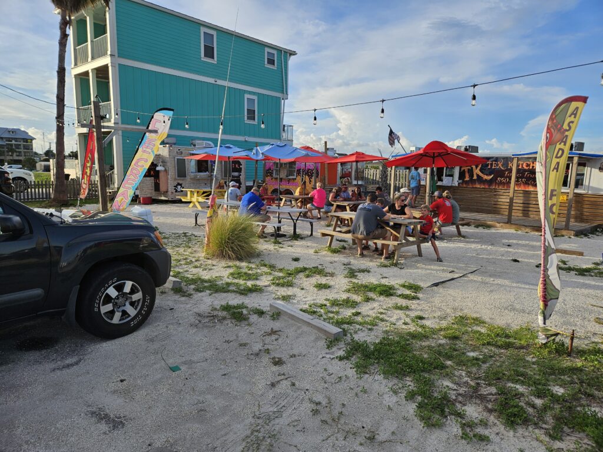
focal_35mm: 23
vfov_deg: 58.9
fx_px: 401
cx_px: 302
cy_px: 226
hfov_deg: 73.9
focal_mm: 5.4
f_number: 1.8
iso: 25
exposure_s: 1/1123
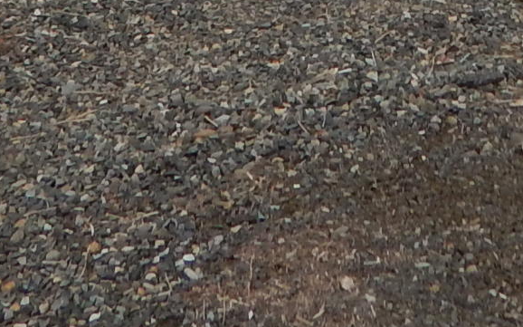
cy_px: -623
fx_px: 1881
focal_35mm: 132
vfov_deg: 8.5
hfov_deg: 15.7
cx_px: 411
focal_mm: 4.3
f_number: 2.8
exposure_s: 1/500
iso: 125
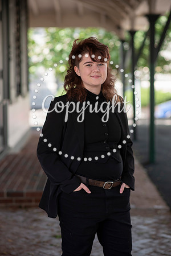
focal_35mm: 85
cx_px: 86
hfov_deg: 16.1
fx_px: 606
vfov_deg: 23.9
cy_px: 128
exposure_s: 1/320
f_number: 2.5
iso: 200
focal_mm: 85
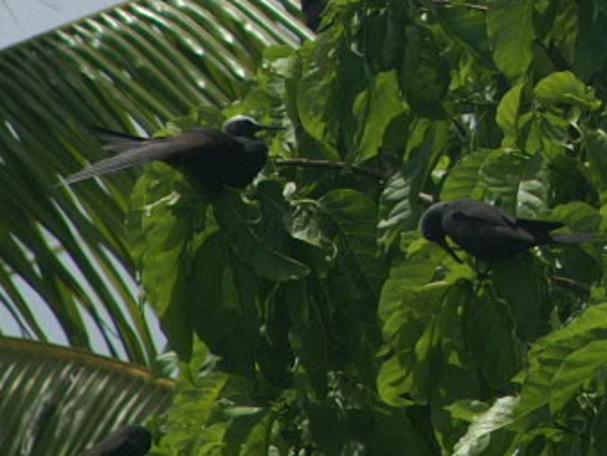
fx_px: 33820
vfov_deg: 0.8
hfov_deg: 1.0
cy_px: -150
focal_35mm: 1928
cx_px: 1066
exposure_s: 1/500
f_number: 10
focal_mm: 300
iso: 100
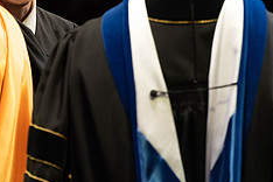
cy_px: -15
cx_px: 86
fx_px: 3268
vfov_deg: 3.2
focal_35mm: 431
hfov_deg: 4.8
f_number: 4.5
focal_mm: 155
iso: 1600
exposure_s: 1/320
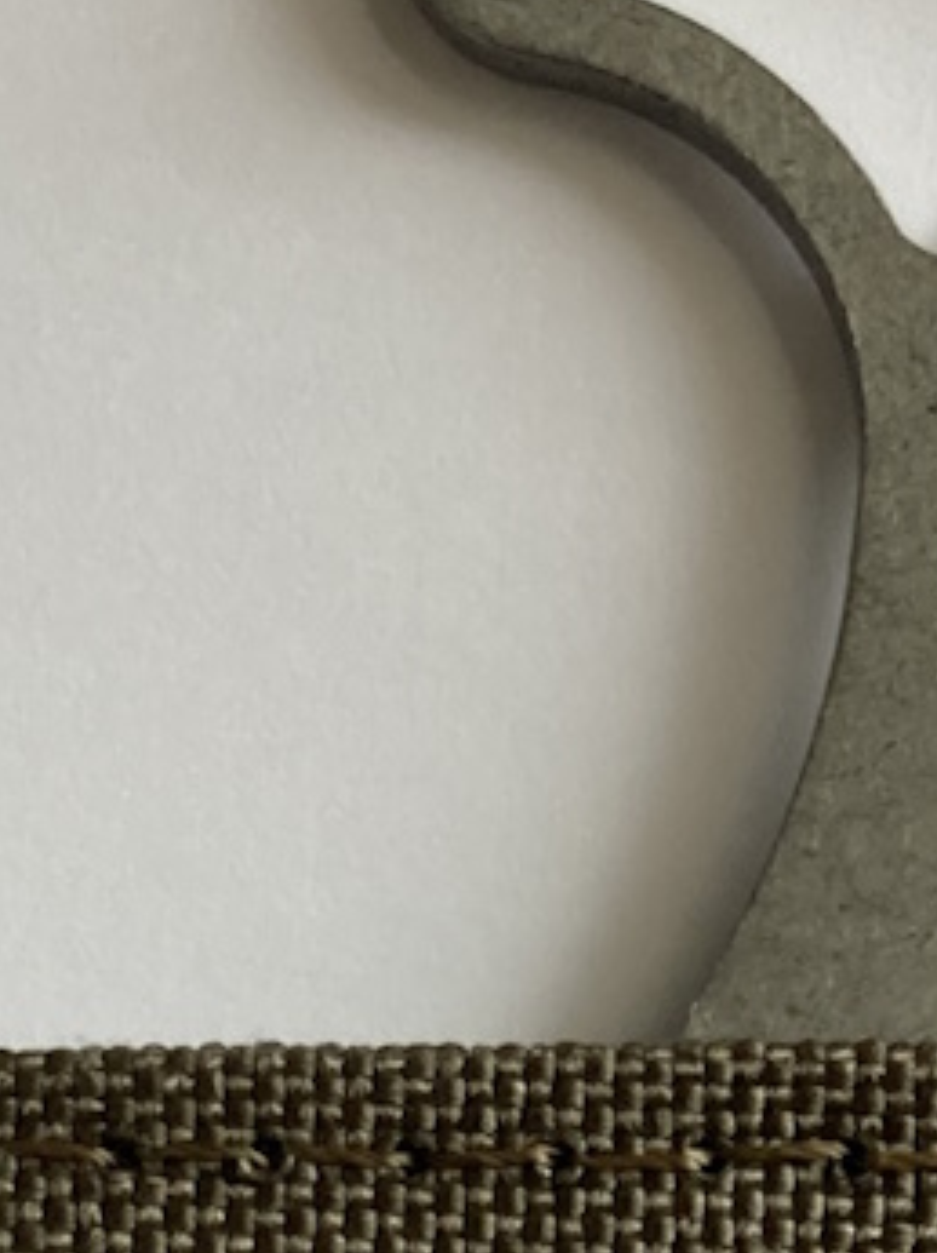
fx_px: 4701
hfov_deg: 11.4
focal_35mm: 130
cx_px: 636
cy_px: 1987
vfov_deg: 14.0
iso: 80
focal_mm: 3.99
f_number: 1.8
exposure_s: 1/82
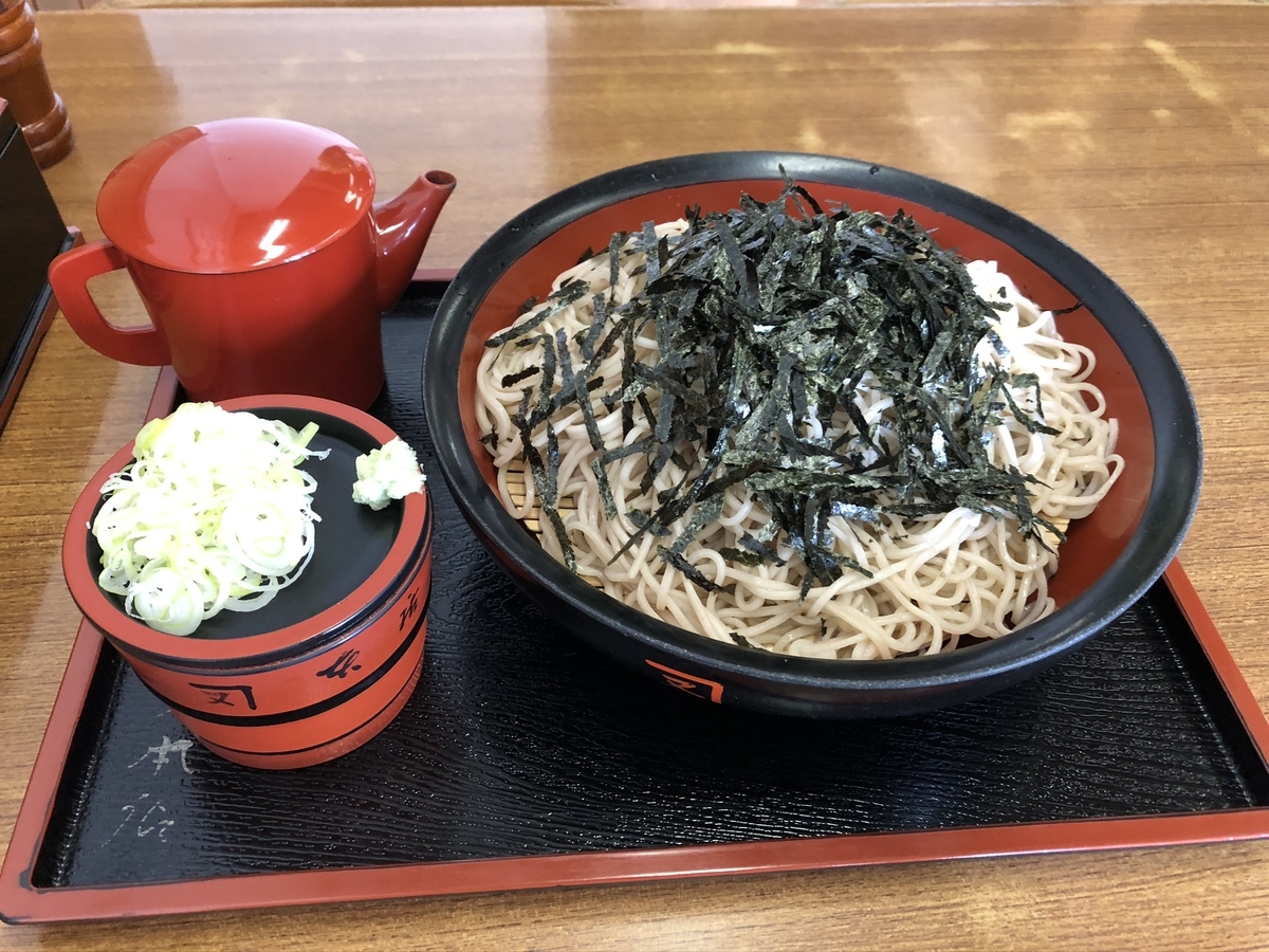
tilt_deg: -47.0
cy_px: 476
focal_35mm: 28
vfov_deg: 49.7
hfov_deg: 63.4
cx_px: 634
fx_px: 1026
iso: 100
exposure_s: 1/14
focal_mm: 3.99
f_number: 1.8
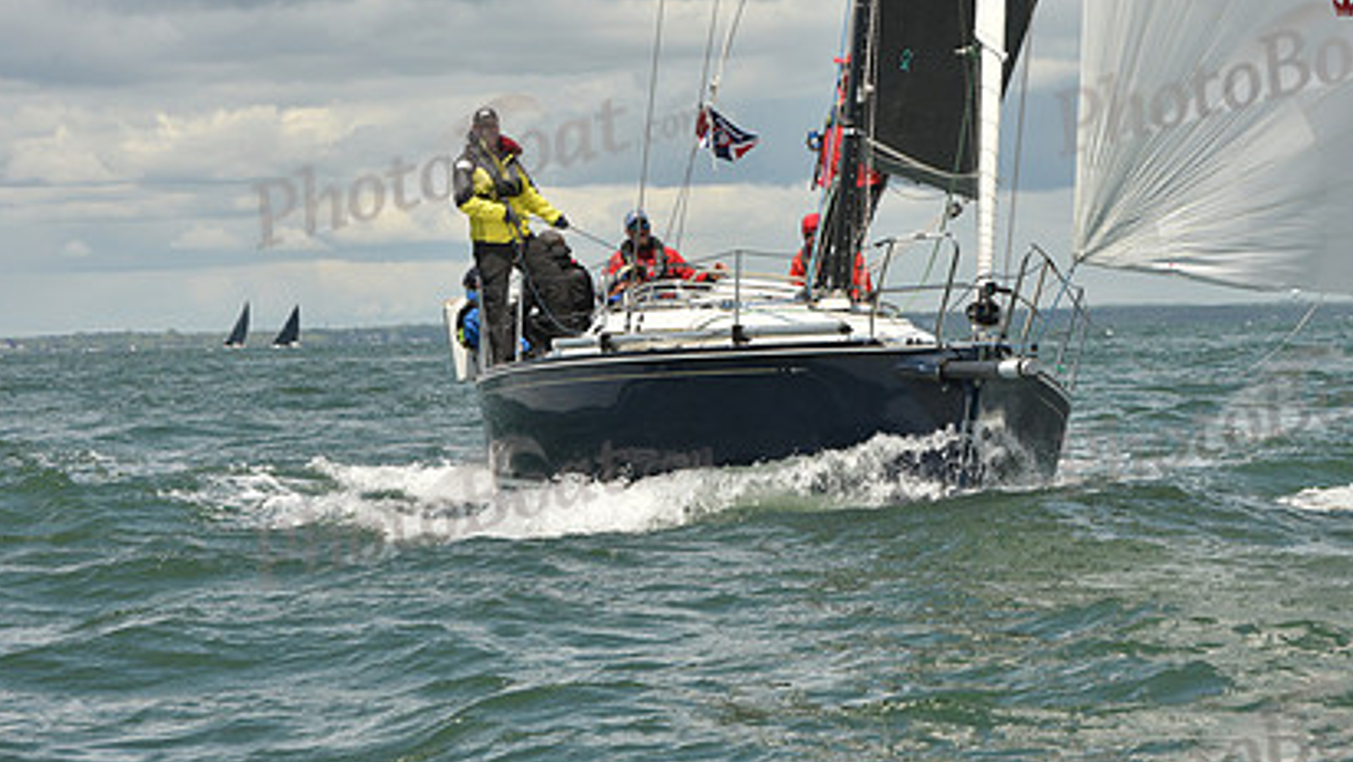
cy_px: 287
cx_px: 887
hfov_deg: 10.8
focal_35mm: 199
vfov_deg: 6.1
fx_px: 7141
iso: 320
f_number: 11
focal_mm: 135
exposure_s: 1/800
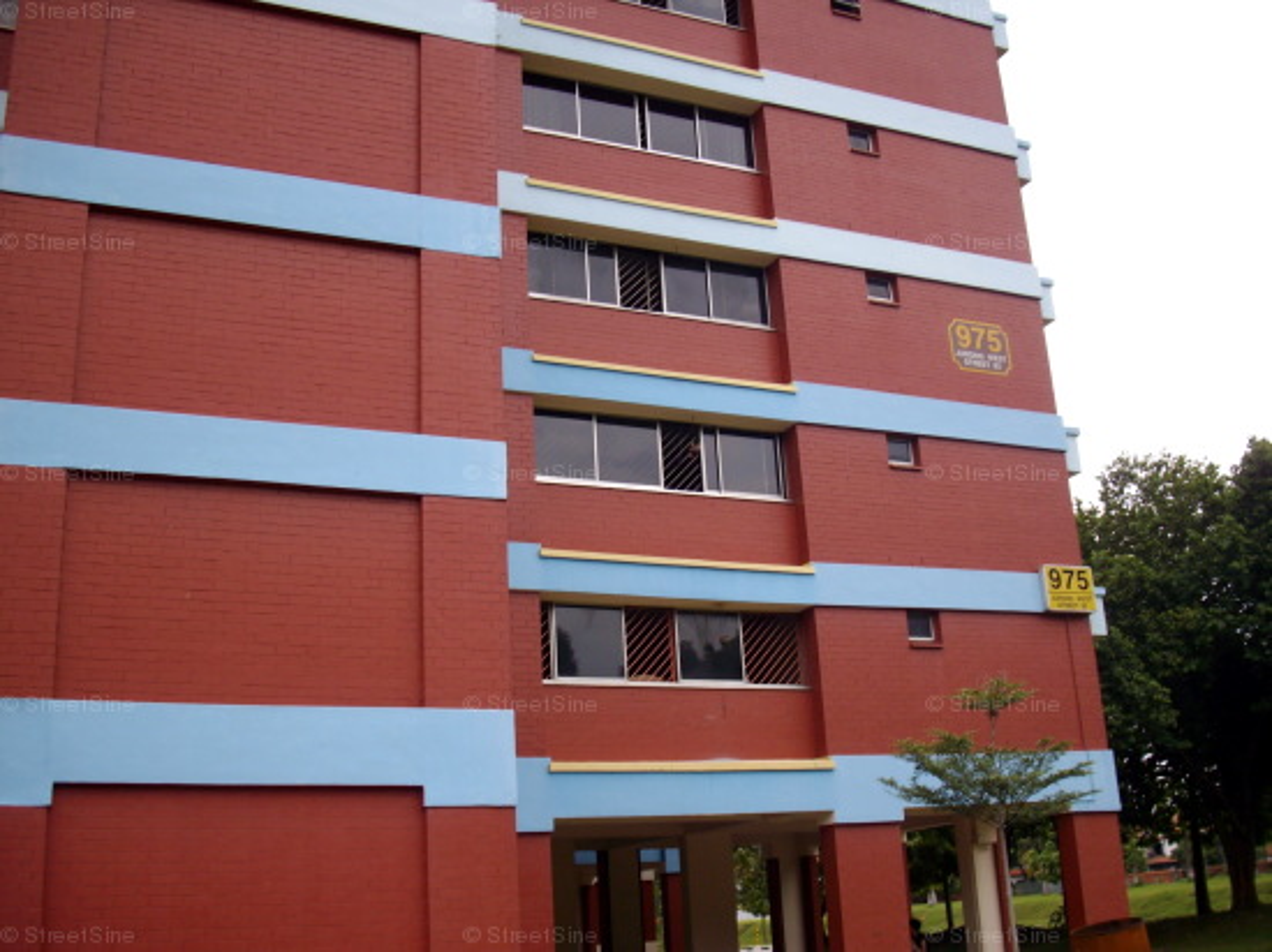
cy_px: 476
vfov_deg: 38.6
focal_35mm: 37
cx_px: 636
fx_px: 1359
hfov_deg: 50.2
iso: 80
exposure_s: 1/125
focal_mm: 6.2
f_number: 5.6
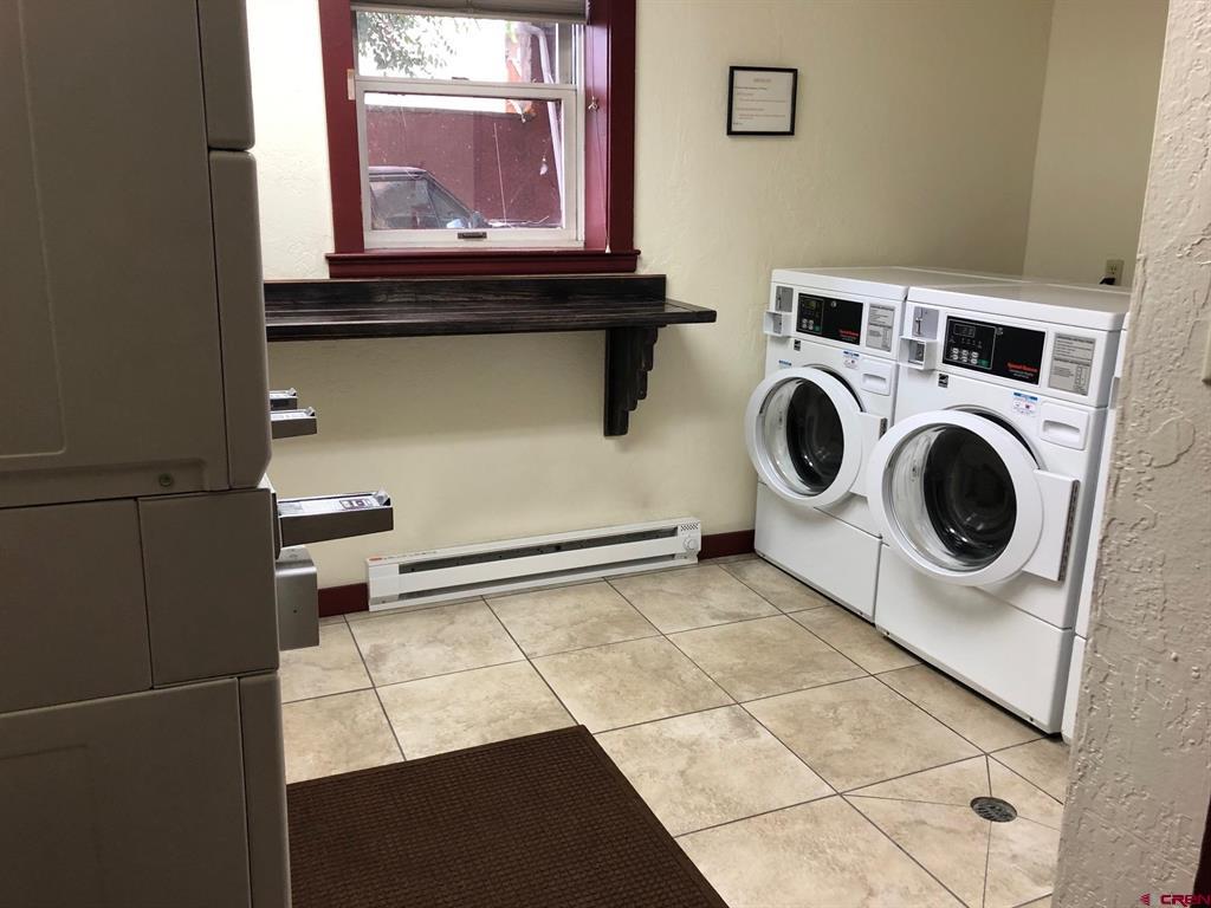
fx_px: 980
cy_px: 454
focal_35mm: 28
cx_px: 606
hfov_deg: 63.4
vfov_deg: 49.7
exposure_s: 1/30
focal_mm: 4
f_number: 1.8
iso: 32
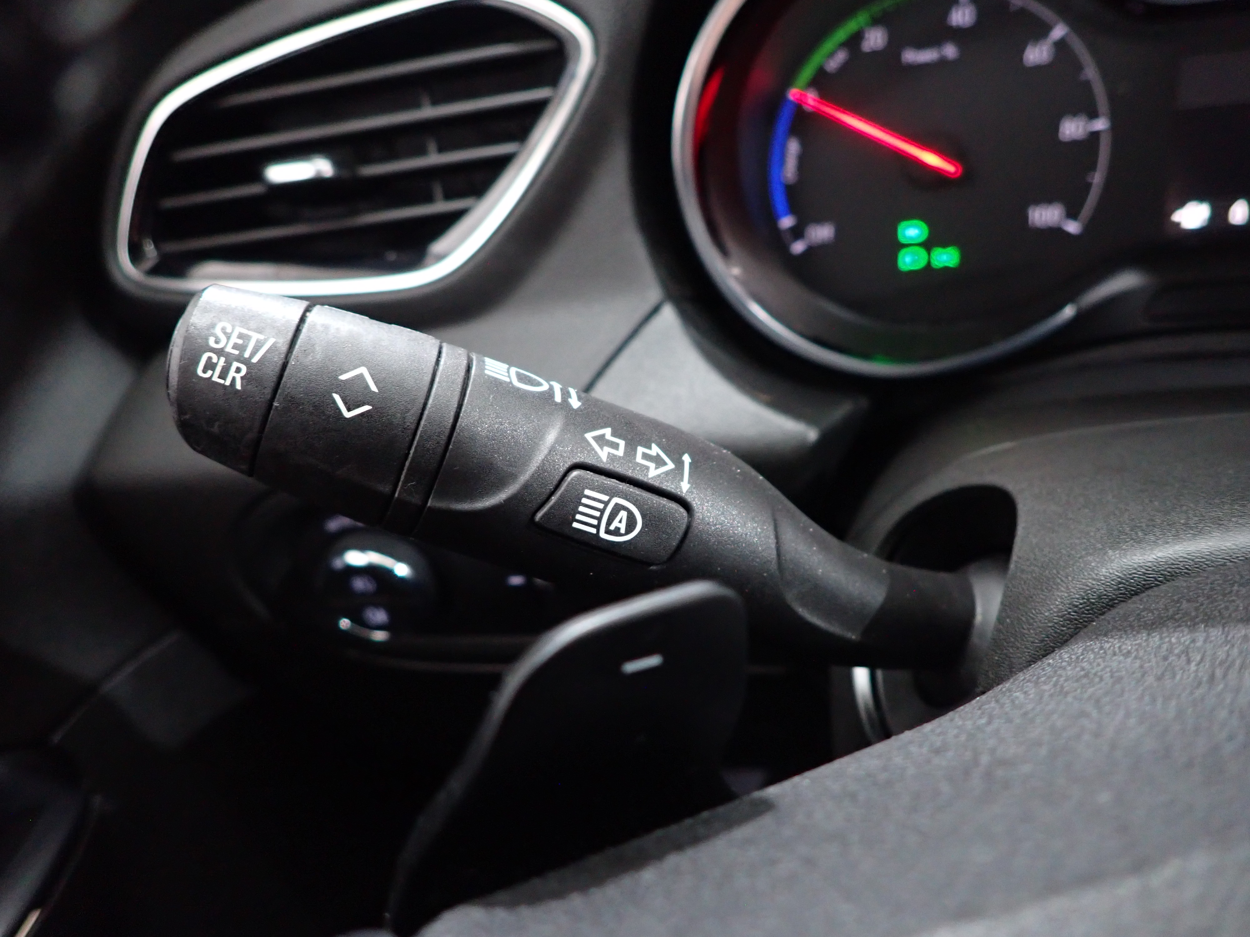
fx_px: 903
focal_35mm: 25
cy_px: 468
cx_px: 625
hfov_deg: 69.4
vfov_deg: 54.9
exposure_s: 1/30
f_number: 2
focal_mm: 4.5
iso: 640
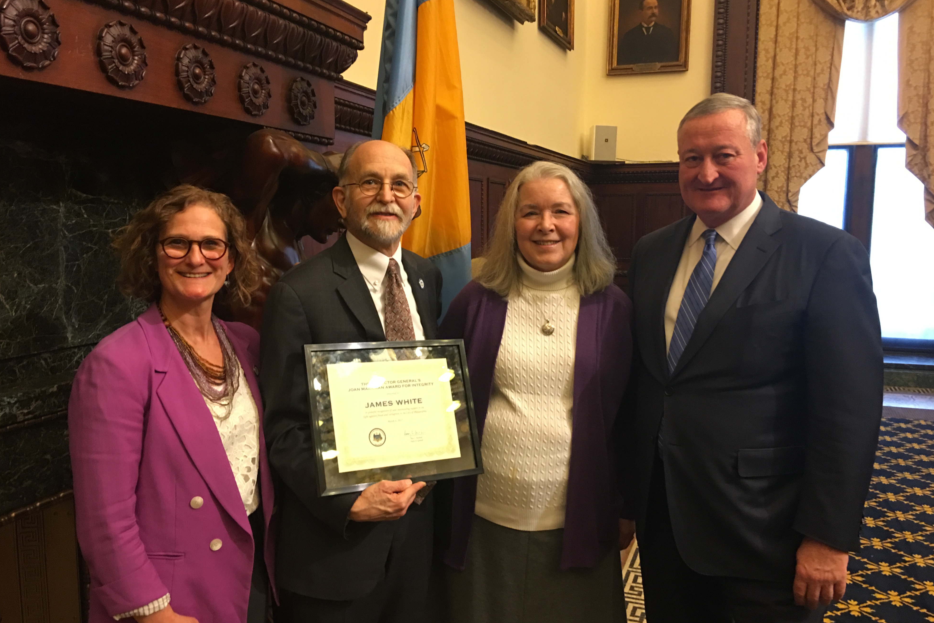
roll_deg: -0.4
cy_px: 332
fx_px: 804
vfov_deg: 42.3
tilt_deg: -5.3
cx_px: 462
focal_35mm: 31
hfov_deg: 60.3
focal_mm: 4.15
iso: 80
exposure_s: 1/10
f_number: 2.2
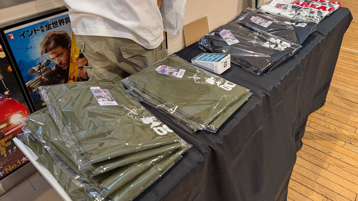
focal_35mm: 27
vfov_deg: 42.7
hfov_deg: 69.9
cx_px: 181
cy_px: 82
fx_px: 256
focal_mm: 6.9
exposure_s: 1/100
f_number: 1.68
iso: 130
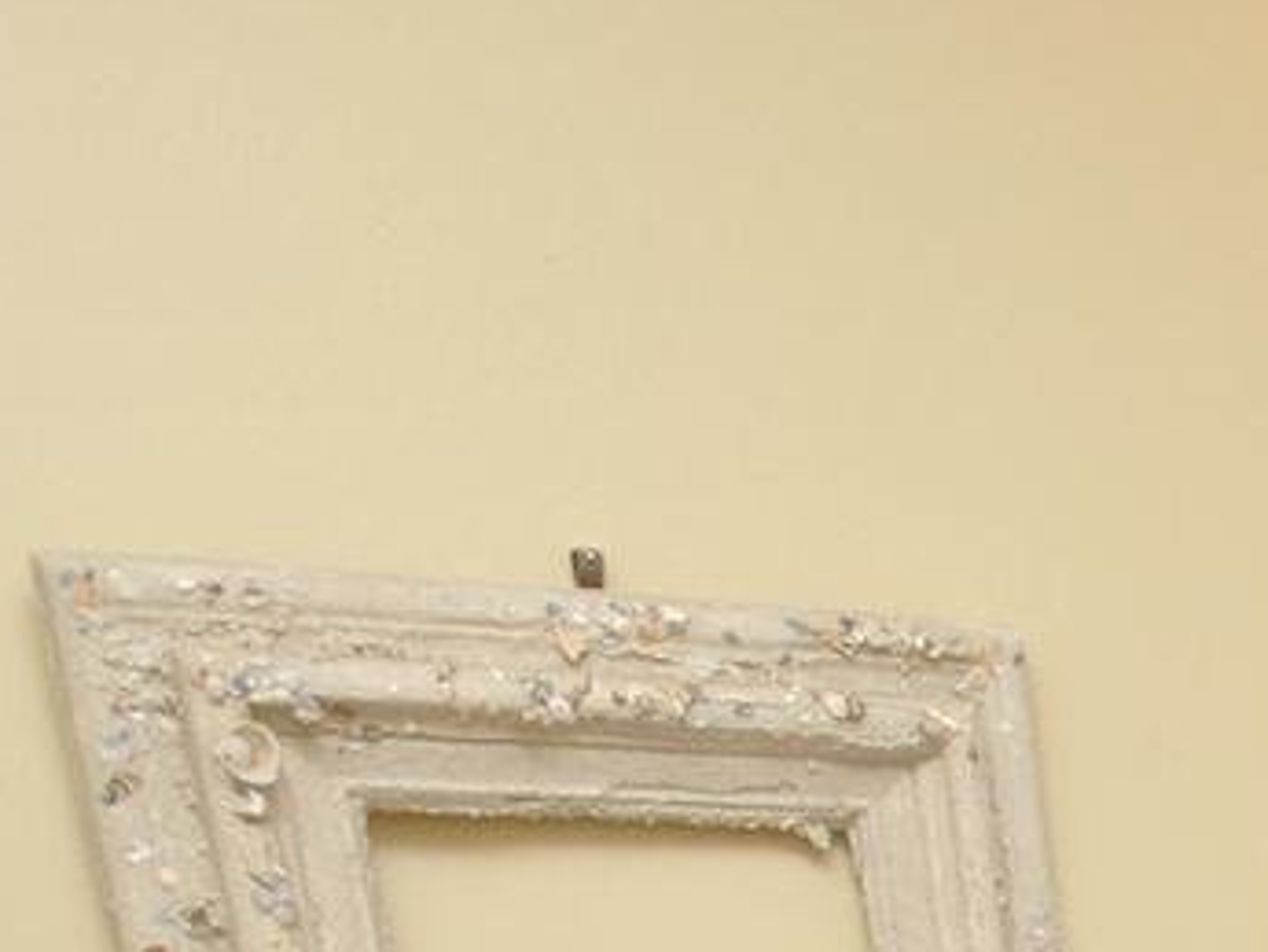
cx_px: 2249
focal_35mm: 67
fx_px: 2455
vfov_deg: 17.3
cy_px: 1777
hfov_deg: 20.7
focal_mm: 10
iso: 400
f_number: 11
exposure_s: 1/200
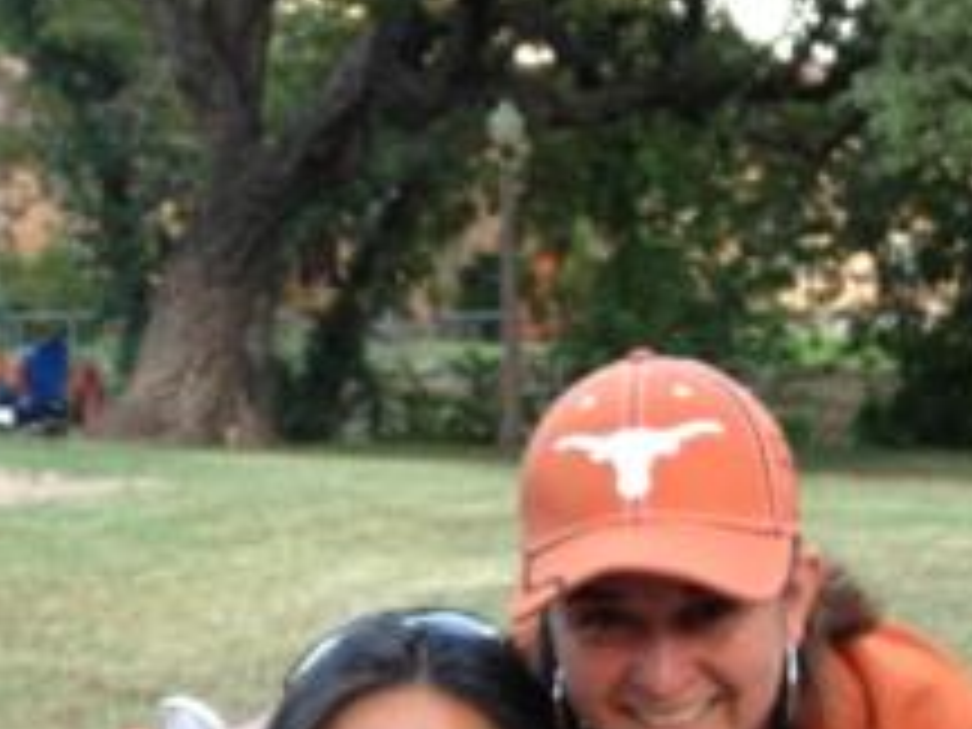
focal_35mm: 81
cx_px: 616
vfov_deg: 17.8
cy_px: 736
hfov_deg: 24.0
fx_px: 2274
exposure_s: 1/20
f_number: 2.4
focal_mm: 4.28
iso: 80
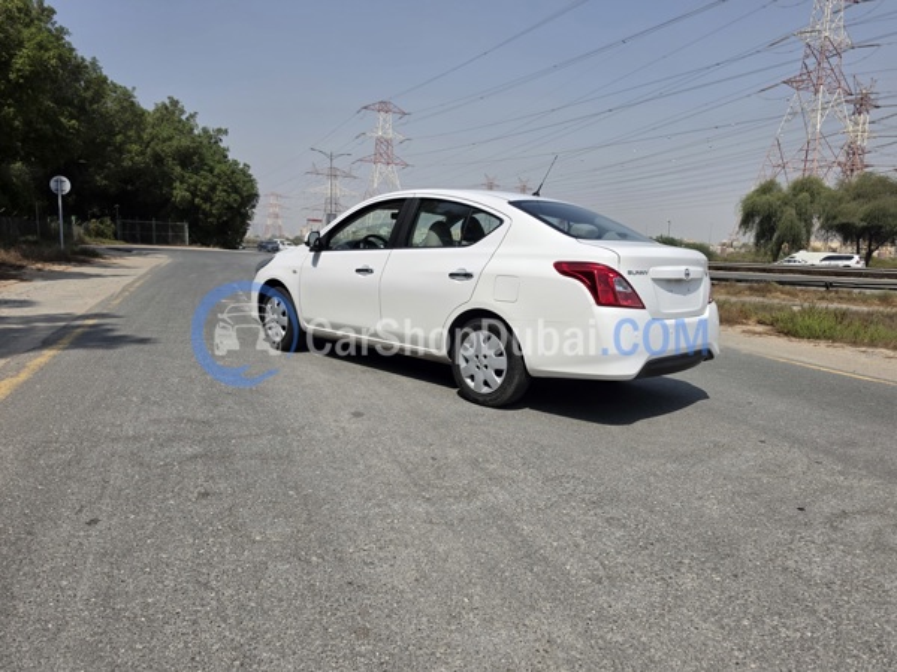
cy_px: 336
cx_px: 448
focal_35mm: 23
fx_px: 596
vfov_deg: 58.9
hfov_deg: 73.9
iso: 40
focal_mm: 6.5
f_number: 1.4
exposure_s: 1/7939
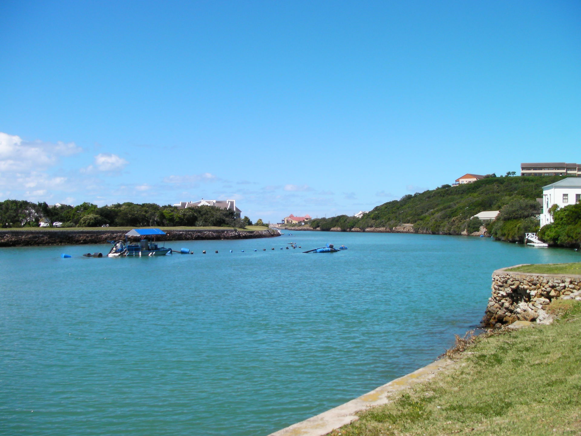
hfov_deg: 49.0
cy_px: 218
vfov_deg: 37.7
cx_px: 290
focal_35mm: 38
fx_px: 638
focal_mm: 6.3
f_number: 4.5
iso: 50
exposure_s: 1/362
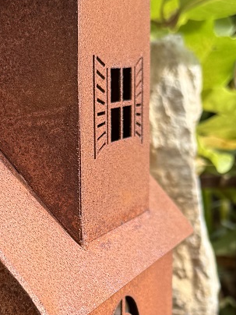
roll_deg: +2.0
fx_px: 864
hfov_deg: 15.4
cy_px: 275
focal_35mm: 95
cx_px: 25
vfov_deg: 20.3
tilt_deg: -13.1
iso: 80
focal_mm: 6.76
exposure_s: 1/1285
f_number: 1.78
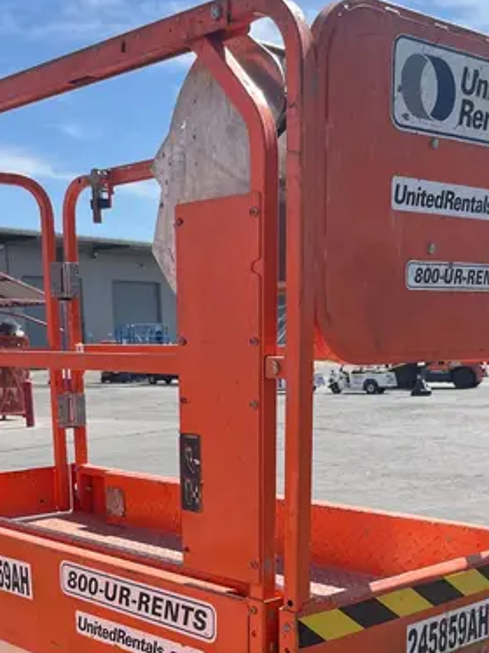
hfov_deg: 28.5
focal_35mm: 51
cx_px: 224
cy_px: 581
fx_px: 962
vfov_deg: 35.4
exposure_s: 1/2222
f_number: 1.6
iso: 50
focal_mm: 5.1
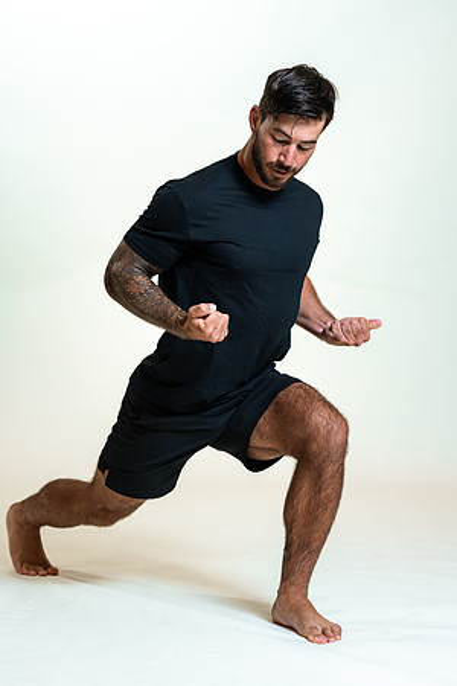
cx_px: 228
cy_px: 343
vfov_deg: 23.9
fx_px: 1618
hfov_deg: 16.1
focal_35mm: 85
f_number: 4
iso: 320
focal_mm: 85
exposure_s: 1/160
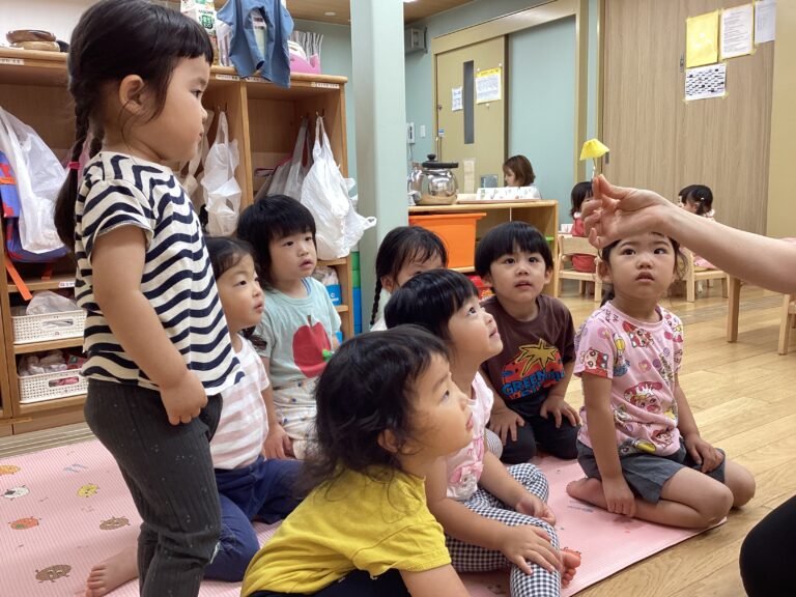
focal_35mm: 31
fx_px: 713
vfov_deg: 45.4
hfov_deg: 58.4
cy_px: 298
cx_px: 398
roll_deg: +2.0
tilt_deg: -9.6
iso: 80
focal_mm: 3.3
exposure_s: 1/60
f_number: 2.4
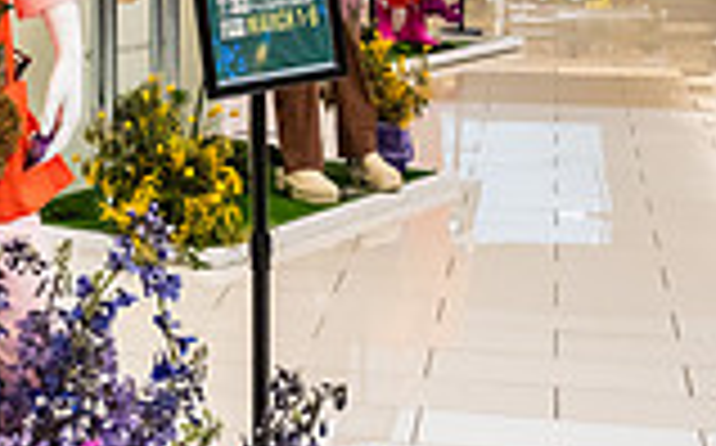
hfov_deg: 17.4
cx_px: -293
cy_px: 78
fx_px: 2144
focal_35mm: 110
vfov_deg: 11.8
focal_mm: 24
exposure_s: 1/200
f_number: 6.3
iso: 2000
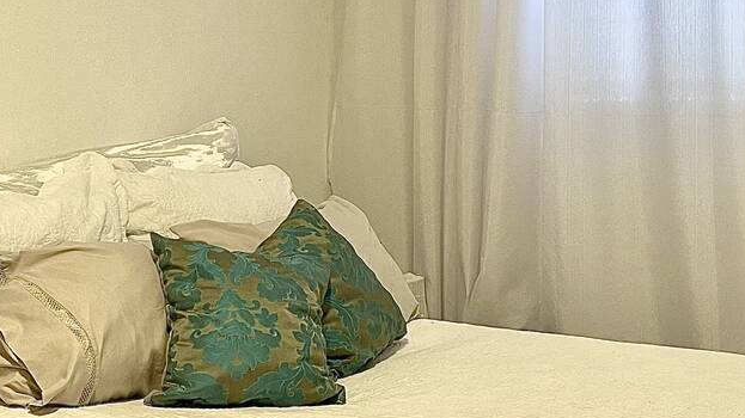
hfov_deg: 33.2
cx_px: 297
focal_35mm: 63
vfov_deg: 19.1
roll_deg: -0.3
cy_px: 182
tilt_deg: -4.7
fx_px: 1244
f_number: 1.6
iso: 100
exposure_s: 1/60
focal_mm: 5.1
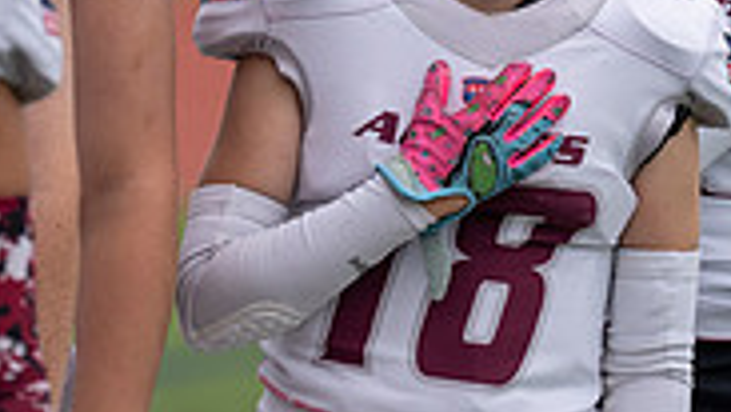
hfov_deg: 3.7
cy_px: 74
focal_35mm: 584
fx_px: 11321
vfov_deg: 2.1
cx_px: 499
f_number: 2.8
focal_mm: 176
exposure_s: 1/1250
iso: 500
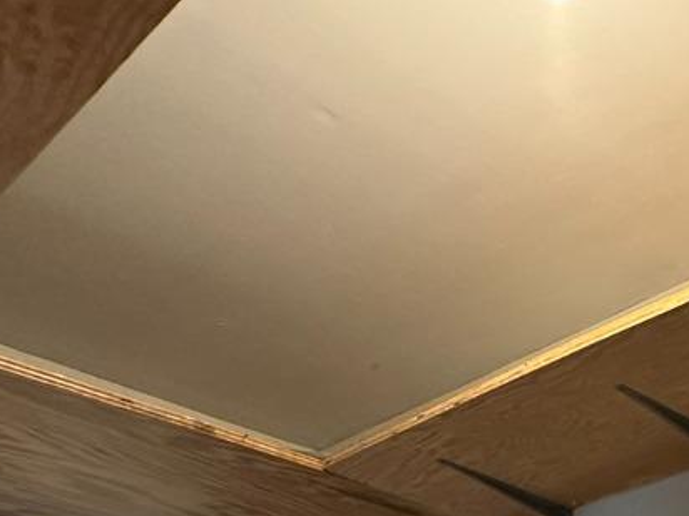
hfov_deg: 35.8
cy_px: 909
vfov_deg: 20.7
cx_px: 585
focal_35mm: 51
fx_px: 1015
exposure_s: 1/120
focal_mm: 2.22
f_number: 2.2
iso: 320
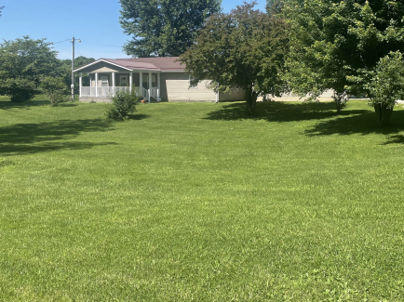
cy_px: 106
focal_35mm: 40
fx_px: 467
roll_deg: -0.1
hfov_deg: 46.4
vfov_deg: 35.6
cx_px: 253
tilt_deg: -2.1
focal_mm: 4.2
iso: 32
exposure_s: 1/2053
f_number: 1.6
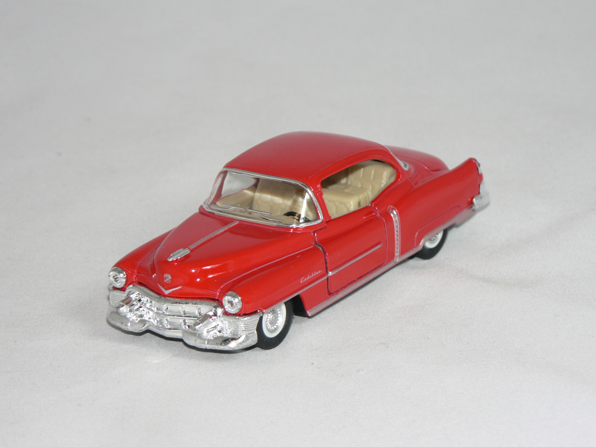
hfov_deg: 14.6
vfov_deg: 11.0
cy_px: 222
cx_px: 289
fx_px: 2324
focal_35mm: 135
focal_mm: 21.6
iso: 80
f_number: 3.2
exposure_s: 1/60
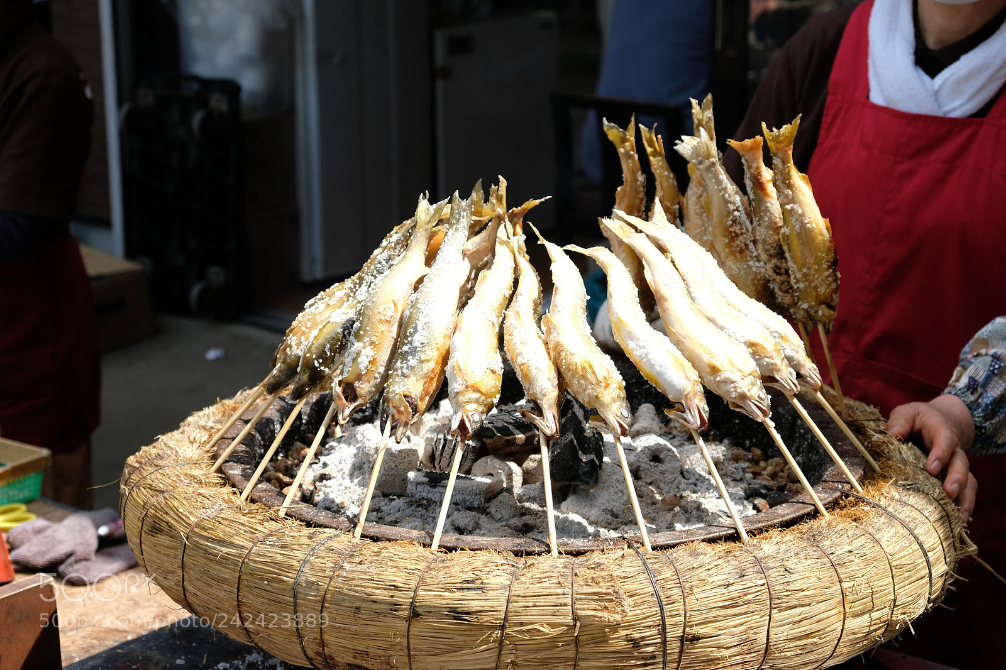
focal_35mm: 64
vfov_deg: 21.2
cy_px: 335
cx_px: 503
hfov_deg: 31.4
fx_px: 1788
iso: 250
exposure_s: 1/420
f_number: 5.6
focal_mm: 42.5
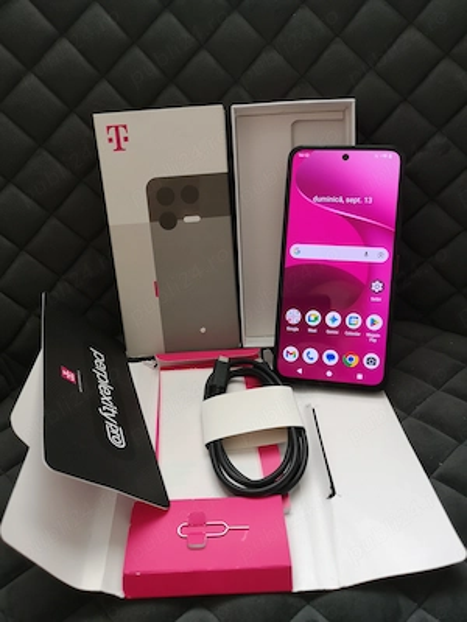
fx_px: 486
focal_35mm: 27
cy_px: 311
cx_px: 234
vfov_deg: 65.3
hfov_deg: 51.4
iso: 125
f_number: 1.8
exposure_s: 1/50
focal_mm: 5.58
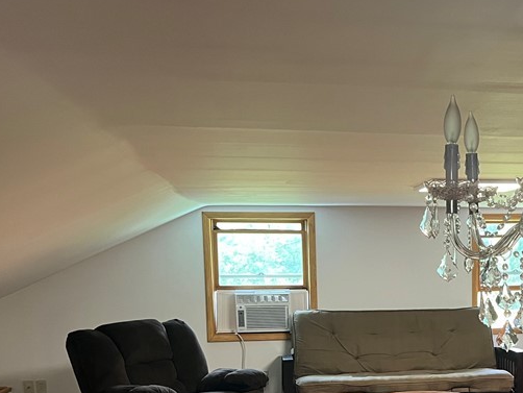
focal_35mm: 53
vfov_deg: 26.6
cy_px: 352
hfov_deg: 34.7
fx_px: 801
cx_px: 441
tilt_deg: -8.4
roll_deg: +0.7
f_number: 1.6
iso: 250
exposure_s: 1/60
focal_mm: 5.1
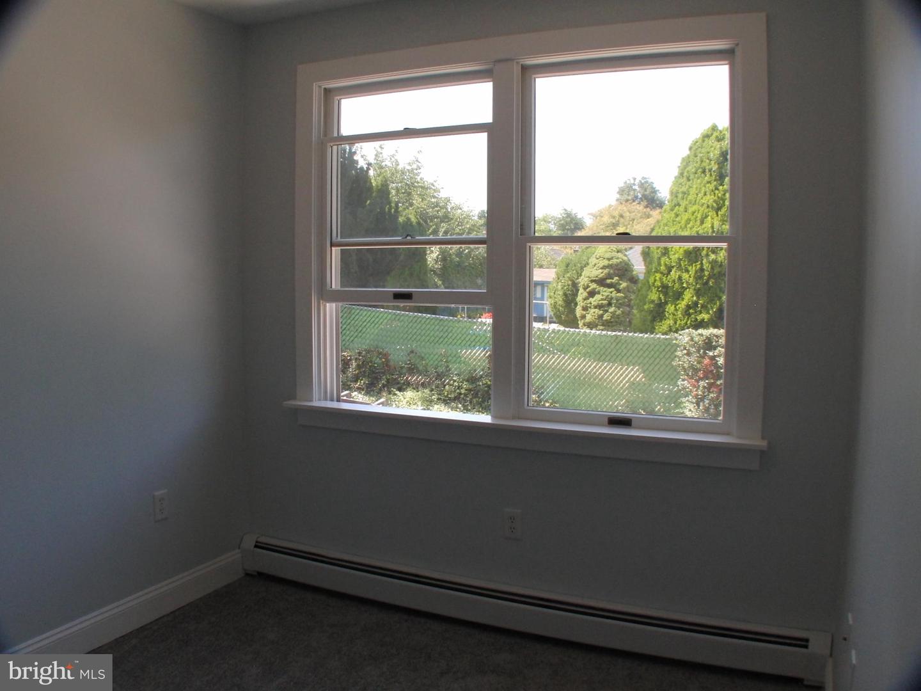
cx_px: 460
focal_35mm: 36
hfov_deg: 51.4
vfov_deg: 39.7
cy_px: 346
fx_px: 958
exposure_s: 1/160
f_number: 4.2
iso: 200
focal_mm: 7.3
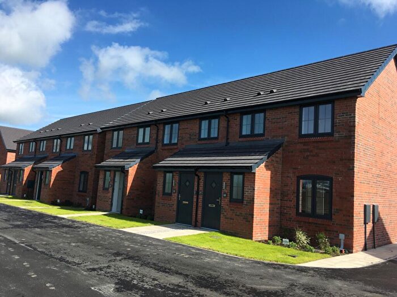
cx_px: 198
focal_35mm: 29
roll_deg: -3.5
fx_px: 333
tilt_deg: +4.6
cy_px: 148
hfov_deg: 61.7
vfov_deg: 48.2
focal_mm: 4.15
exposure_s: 1/1099
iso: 25
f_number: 2.2
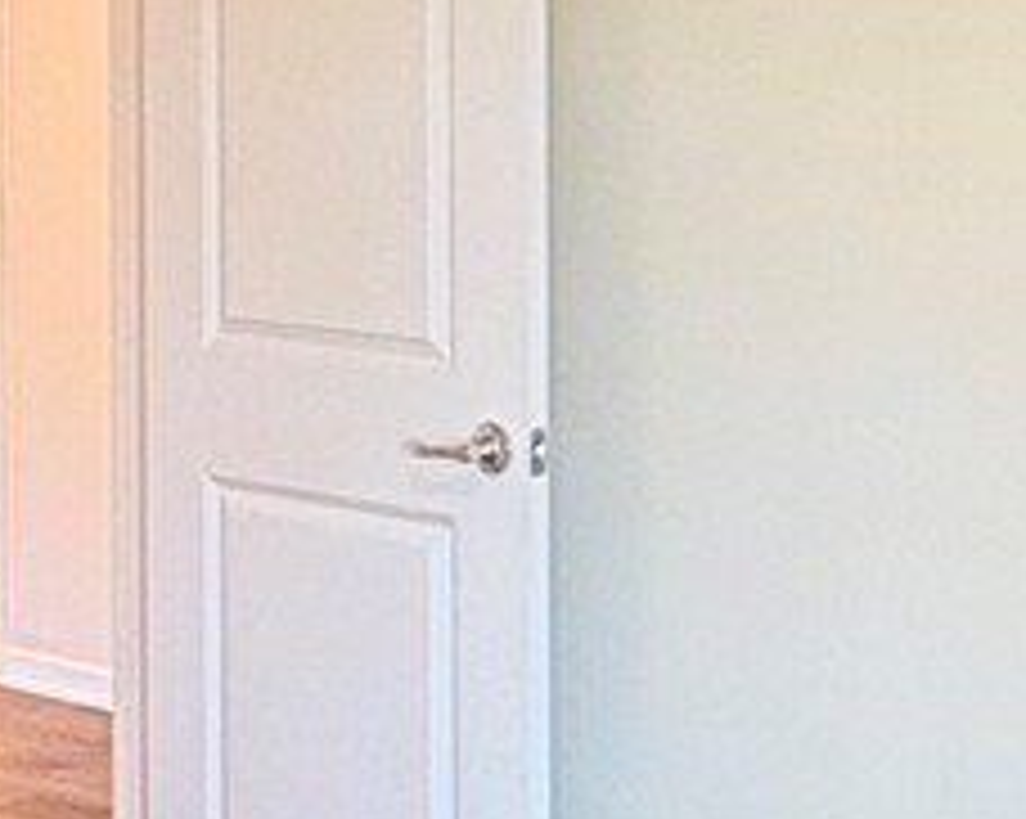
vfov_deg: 15.7
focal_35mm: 96
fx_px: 2913
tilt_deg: -0.2
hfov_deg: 19.9
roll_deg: +1.4
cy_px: 18
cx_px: 684
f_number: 2.2
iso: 200
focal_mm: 2.22
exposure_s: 1/64
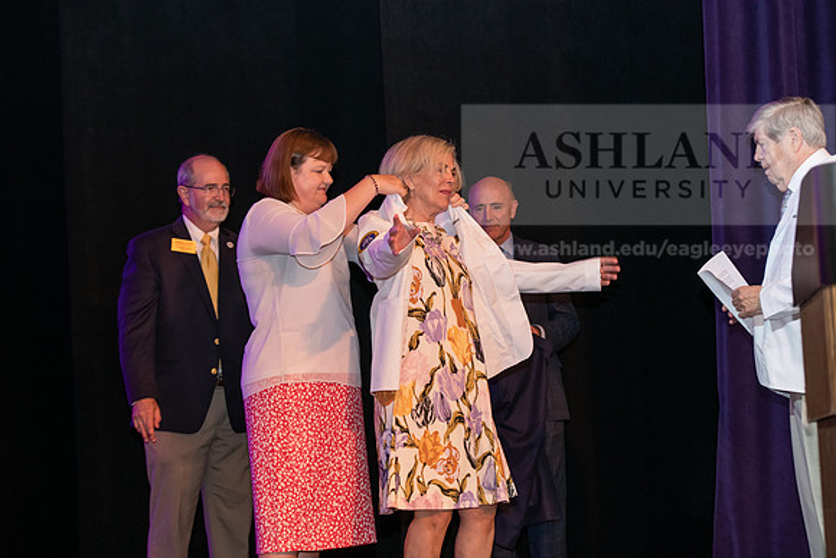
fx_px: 2090
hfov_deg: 22.6
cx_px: 418
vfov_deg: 15.2
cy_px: 279
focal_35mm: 90
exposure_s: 1/200
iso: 2000
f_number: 3.5
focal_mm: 90
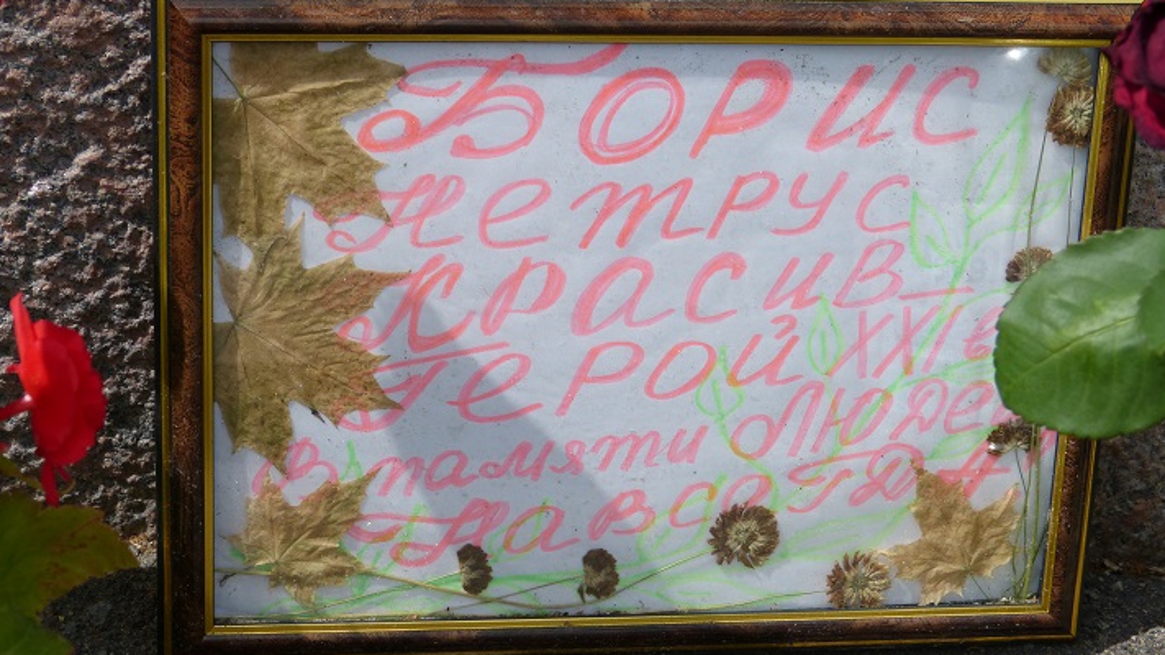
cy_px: 306
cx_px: 580
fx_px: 2626
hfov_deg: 25.0
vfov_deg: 14.2
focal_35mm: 85
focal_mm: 13.8
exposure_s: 1/1600
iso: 100
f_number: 4
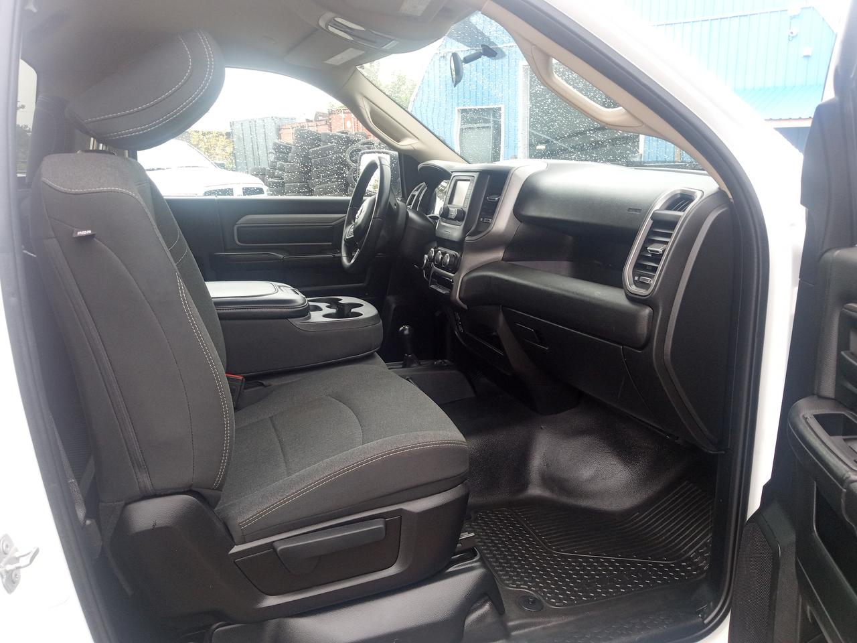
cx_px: 428
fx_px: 693
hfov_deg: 63.4
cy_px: 322
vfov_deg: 49.7
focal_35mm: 28
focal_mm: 3.71
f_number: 2.2
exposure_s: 1/60.2
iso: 103
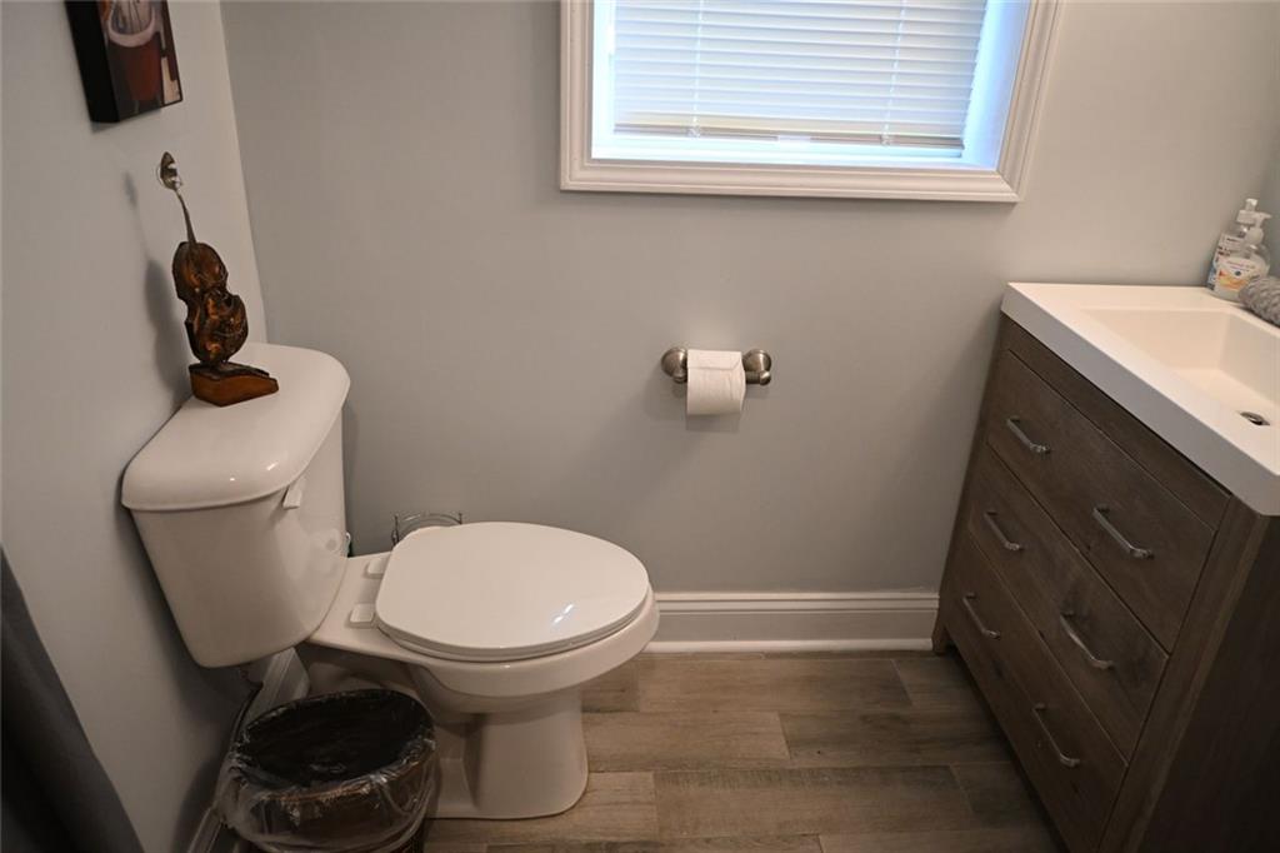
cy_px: 426
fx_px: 933
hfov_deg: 68.9
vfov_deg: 49.1
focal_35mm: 26
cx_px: 640
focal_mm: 17.5
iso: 900
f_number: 3.5
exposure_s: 1/125
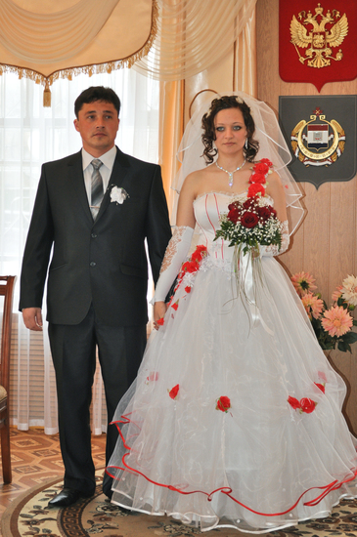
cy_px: 268
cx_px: 178
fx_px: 850
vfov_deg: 35.1
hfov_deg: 23.7
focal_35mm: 57
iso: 400
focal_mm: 38
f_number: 5
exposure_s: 1/125
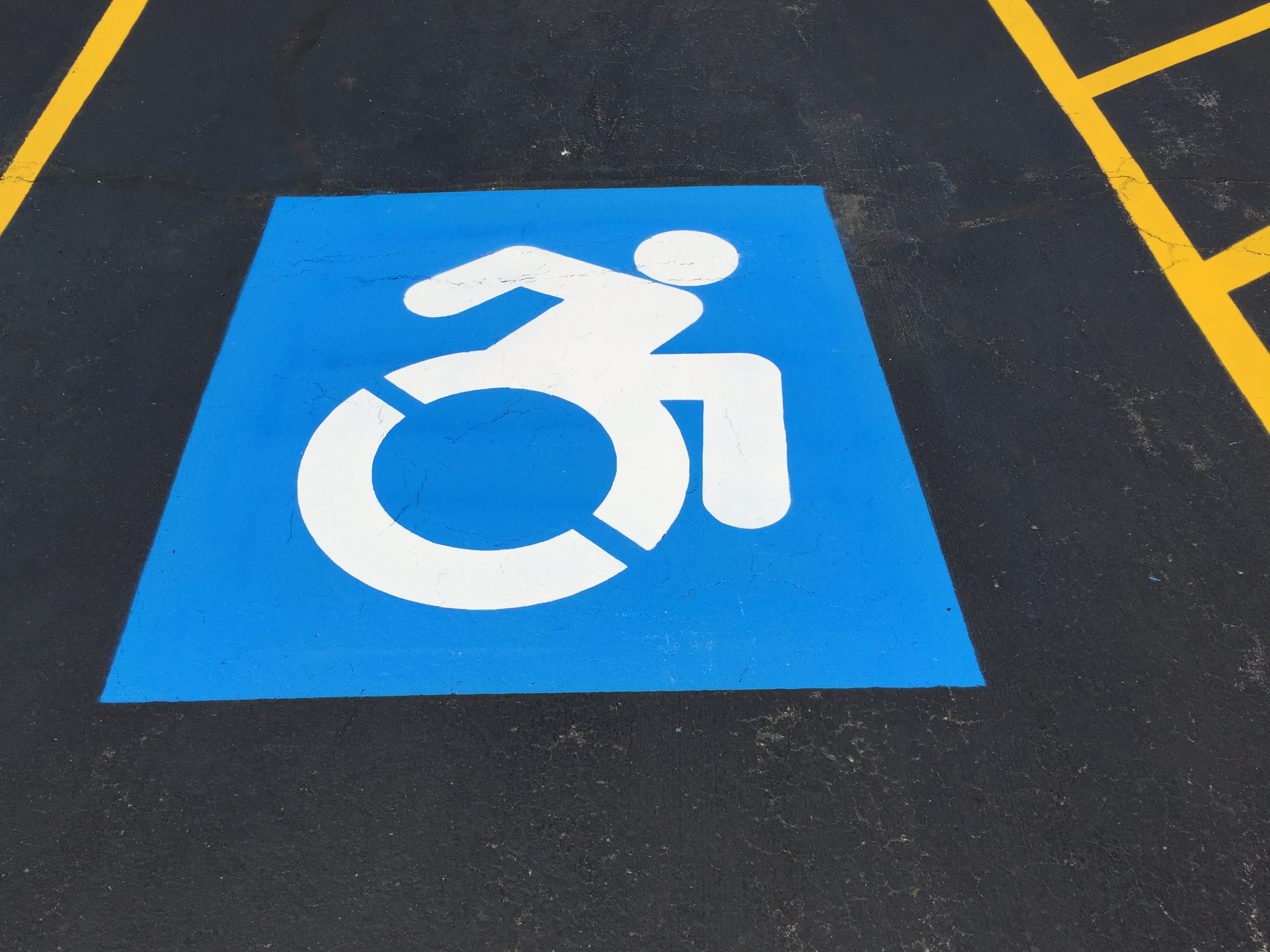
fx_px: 1174
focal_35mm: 32
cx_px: 581
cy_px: 474
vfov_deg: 44.2
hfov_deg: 56.7
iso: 32
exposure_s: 1/5650
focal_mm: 4.15
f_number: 2.2
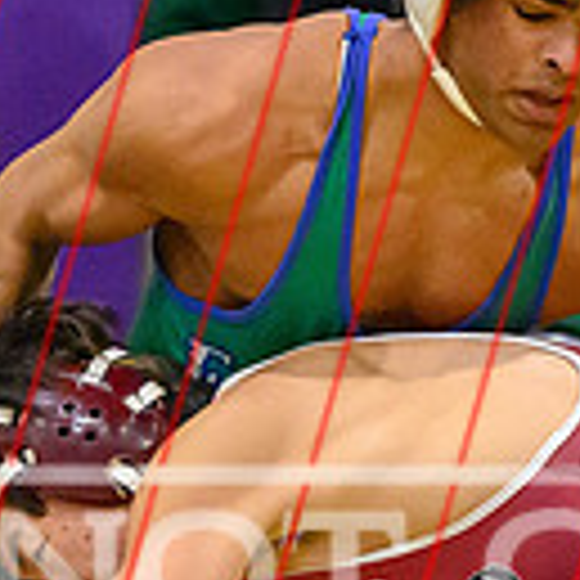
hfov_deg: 2.6
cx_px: 281
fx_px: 12777
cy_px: 557
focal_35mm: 674
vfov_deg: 2.6
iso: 10000
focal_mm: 140
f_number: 2.8
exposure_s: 1/800
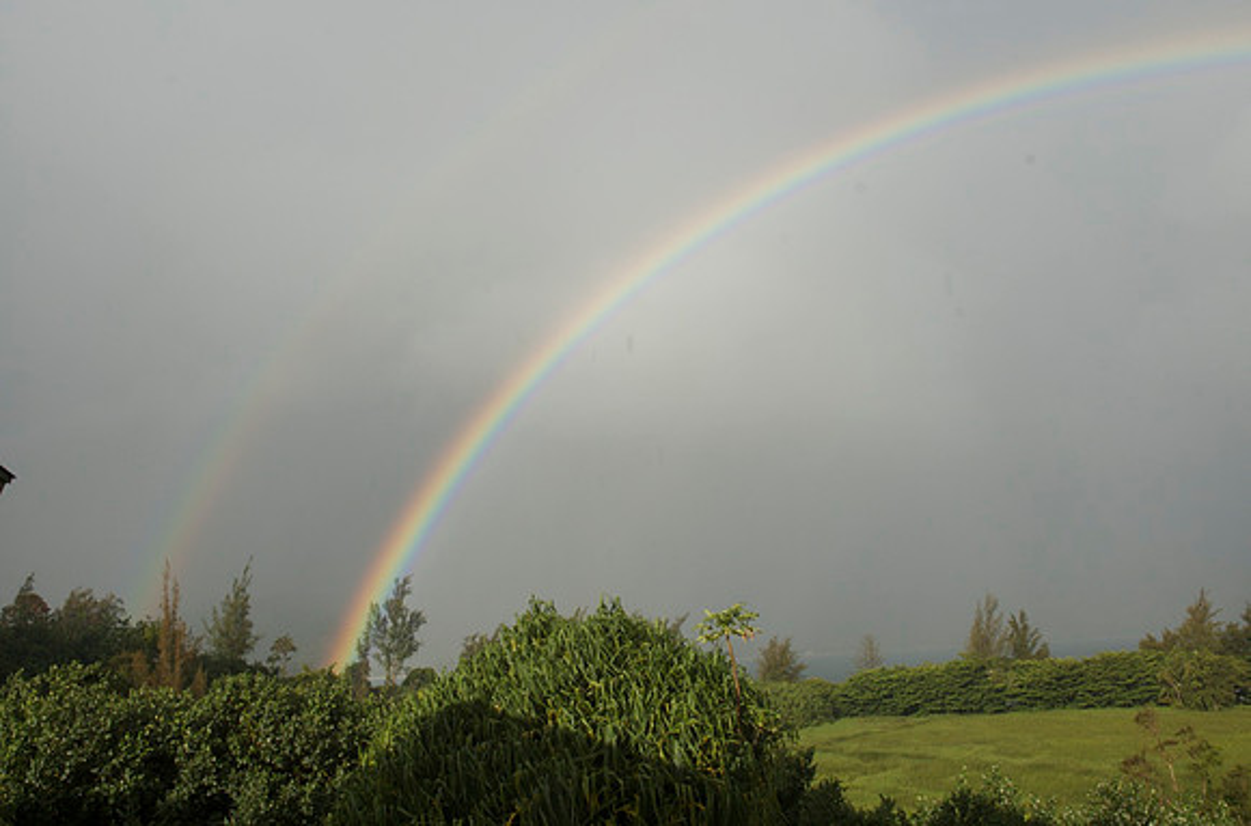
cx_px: 626
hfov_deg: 57.4
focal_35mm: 33
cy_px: 413
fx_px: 1143
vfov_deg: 39.7
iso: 200
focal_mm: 22
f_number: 9
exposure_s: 1/320
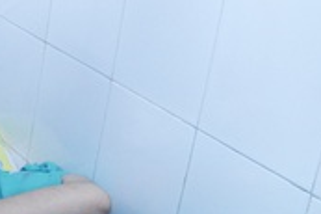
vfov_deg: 15.2
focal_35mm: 89
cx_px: -247
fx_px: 793
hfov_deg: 18.3
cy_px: 37
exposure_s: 1/50
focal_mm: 24
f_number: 4.5
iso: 1600
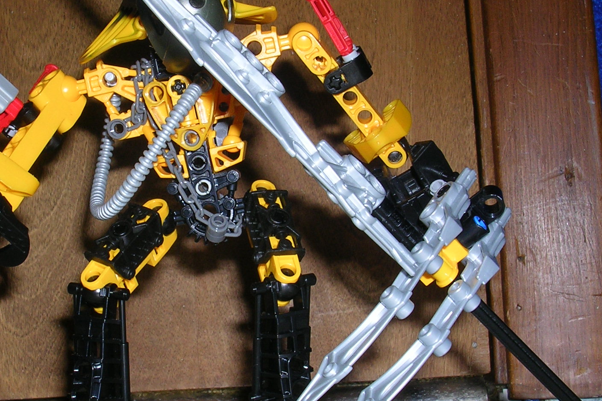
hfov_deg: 32.1
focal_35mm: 62
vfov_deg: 21.9
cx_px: 205
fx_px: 1037
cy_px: 214
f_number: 5.8
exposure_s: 1/60.1
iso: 50
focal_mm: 6.2
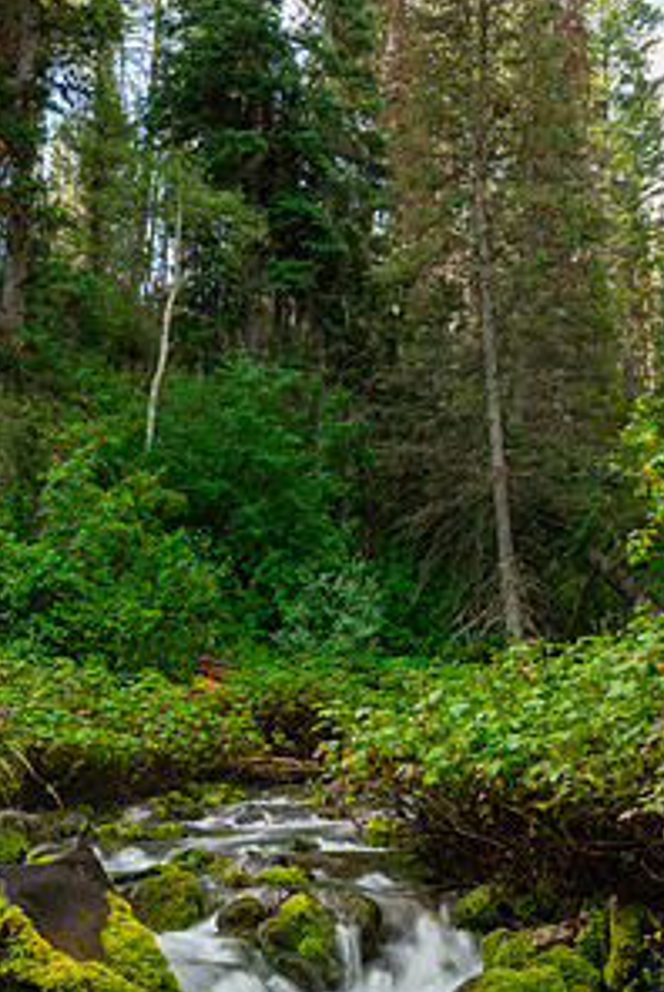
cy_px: 747
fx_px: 1132
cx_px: 342
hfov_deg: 32.7
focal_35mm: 41
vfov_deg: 45.7
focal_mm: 27
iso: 64
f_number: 13
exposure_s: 1/2
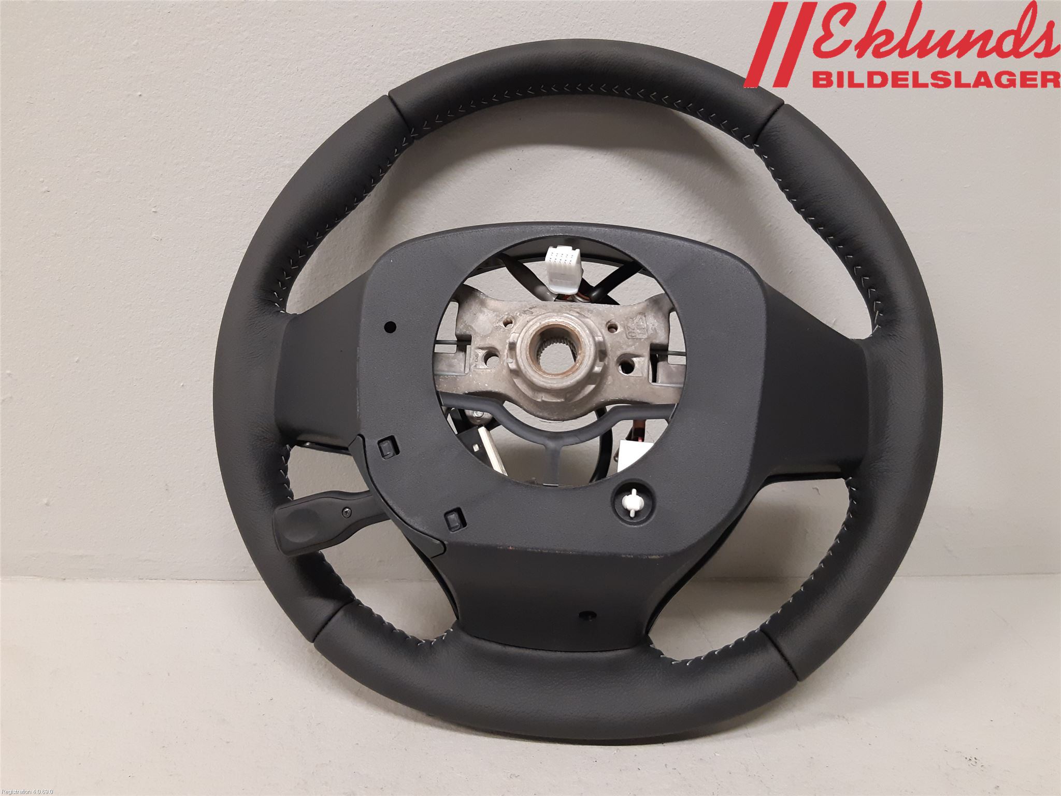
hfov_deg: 67.3
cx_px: 530
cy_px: 398
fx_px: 797
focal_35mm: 26
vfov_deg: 53.1
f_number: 1.7
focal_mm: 3.93
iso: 250
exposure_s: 1/50
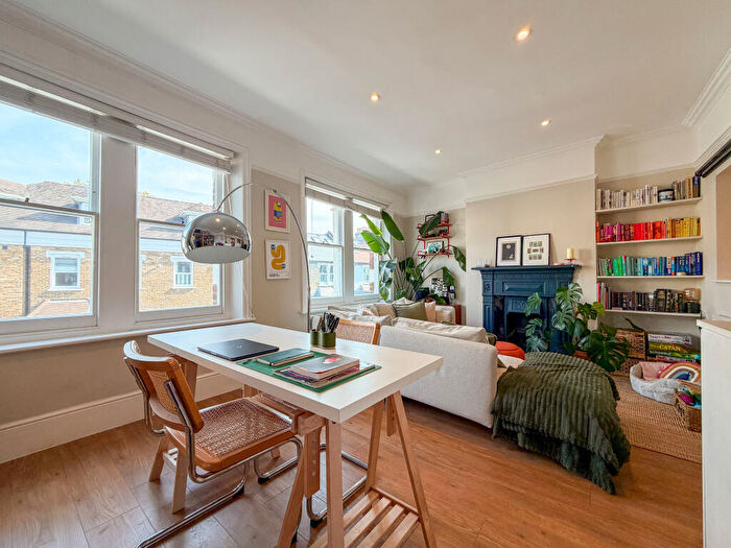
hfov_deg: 102.1
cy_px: 274
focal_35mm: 14
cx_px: 366
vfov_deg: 85.7
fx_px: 296
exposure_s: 1/100
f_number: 2.2
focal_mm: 2.22
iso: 50
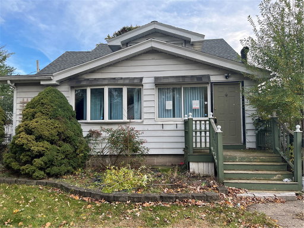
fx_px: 228
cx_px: 152
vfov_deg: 53.1
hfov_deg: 67.3
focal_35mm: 26
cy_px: 114
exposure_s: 1/404
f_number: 1.6
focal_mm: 5.1
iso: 50
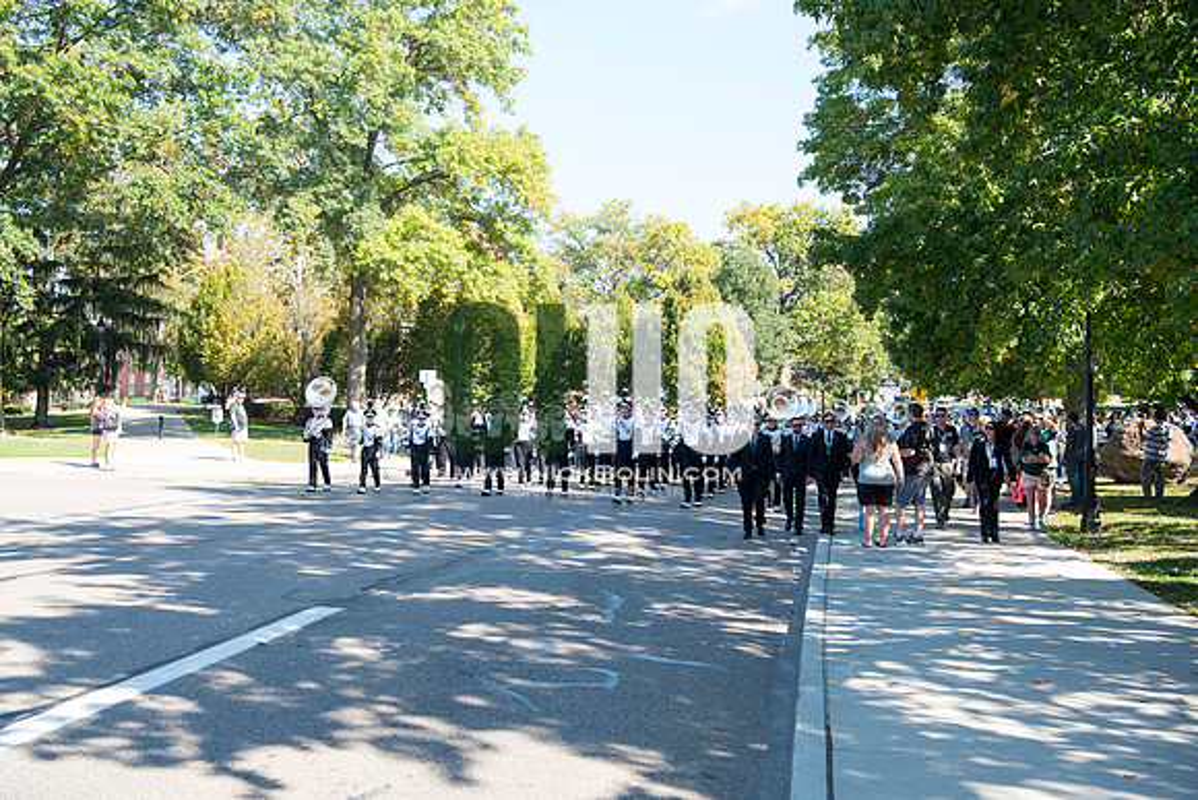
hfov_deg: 50.7
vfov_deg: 35.1
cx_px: 599
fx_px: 1265
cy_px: 400
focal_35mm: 38
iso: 200
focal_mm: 38
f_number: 5.6
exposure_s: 1/200
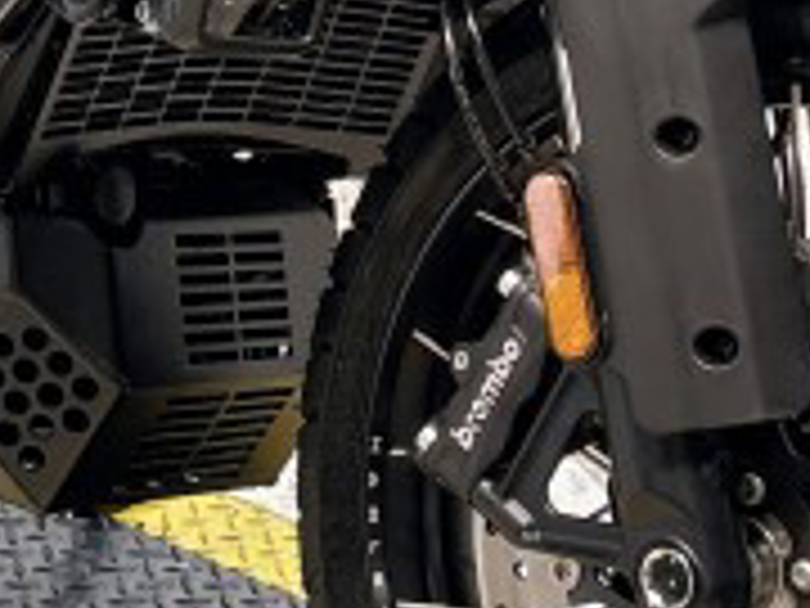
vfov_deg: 9.4
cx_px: -169
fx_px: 3604
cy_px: -306
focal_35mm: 154
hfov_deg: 12.5
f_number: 1.6
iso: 50
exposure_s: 1/120
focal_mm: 5.96
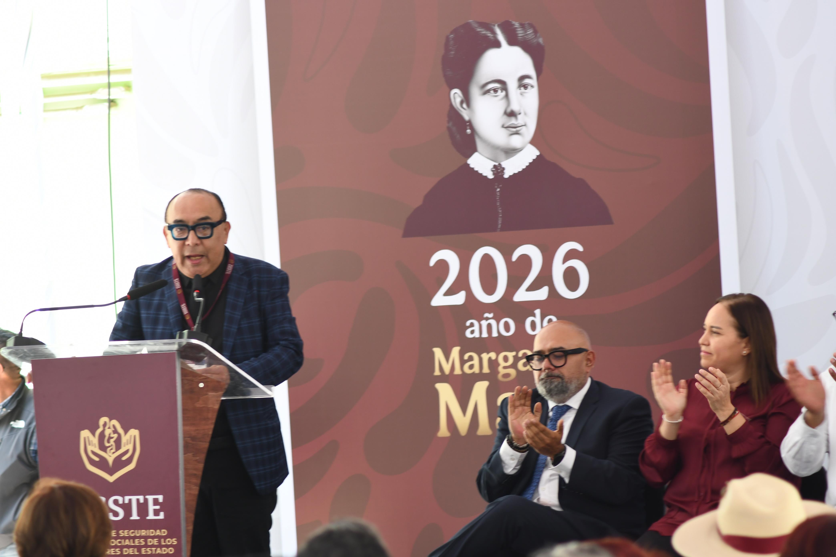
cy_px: 278
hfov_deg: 10.5
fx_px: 4528
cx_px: 418
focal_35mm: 195
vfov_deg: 7.0
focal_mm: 130
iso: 500
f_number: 5
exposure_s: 1/100
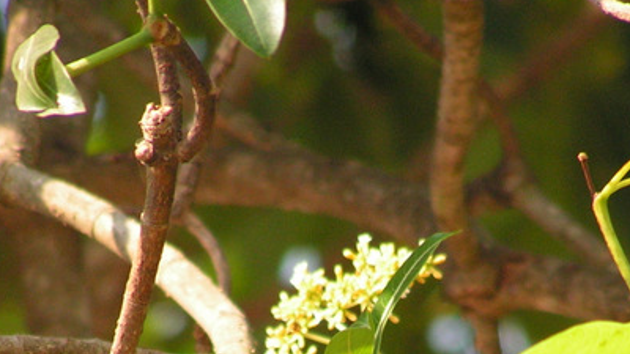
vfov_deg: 1.5
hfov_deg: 2.6
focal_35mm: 829
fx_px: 13849
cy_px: 411
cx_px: 370
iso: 125
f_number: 3.7
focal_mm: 63
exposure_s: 1/400
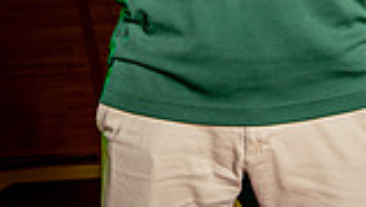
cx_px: 209
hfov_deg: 15.4
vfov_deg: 8.2
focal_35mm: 139
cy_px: -267
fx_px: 1351
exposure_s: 1/250
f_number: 8
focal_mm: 47
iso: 200
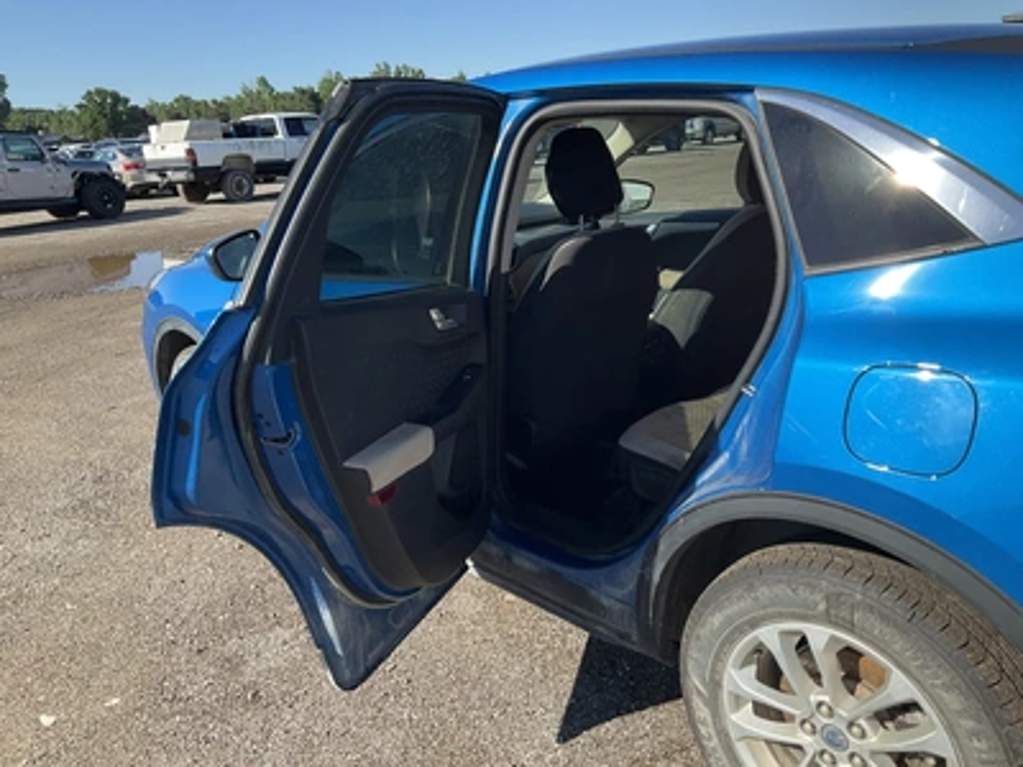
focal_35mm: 29
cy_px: 384
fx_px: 857
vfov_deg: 48.2
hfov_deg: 61.7
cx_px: 512
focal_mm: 3
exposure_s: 1/829
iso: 25
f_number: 1.8
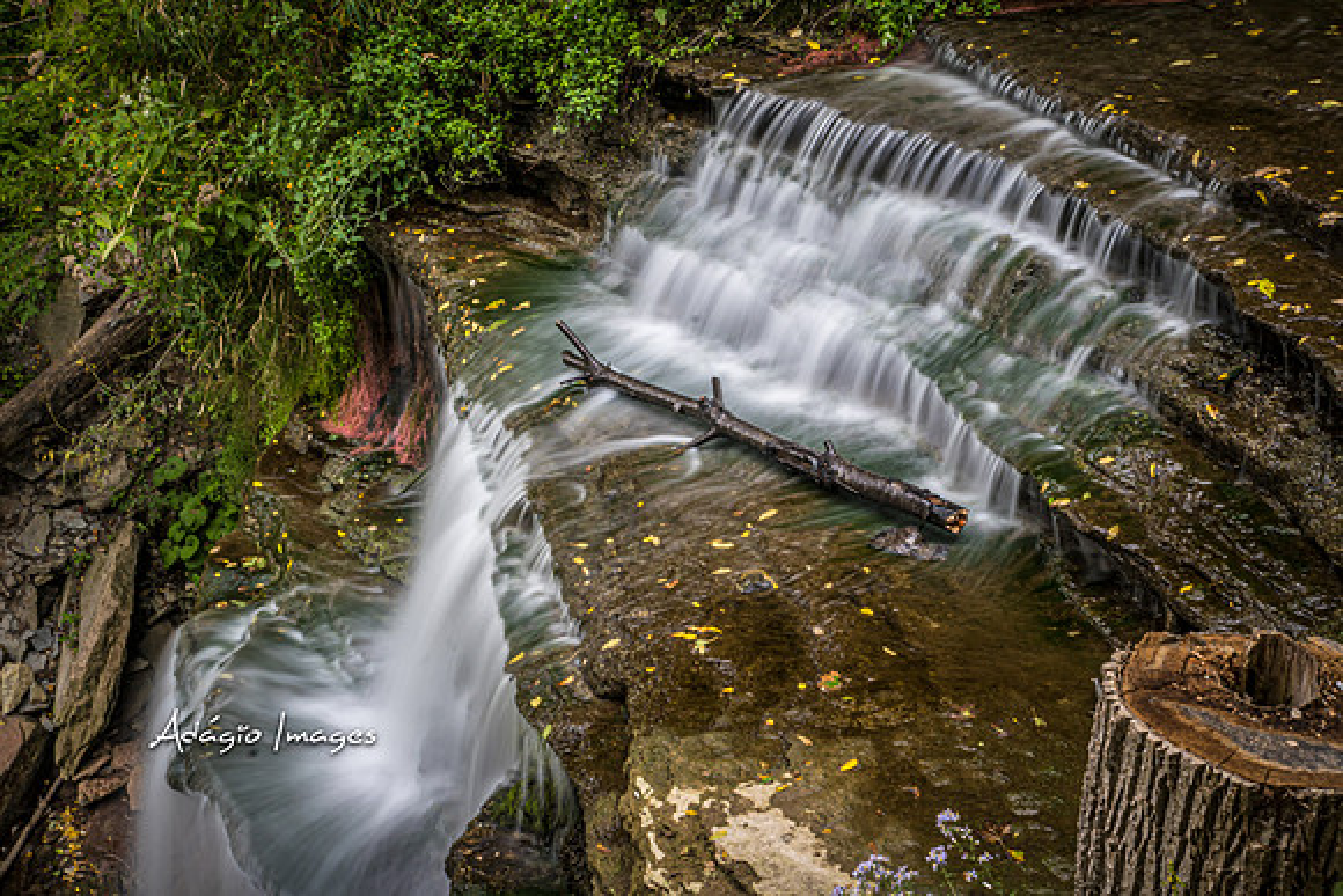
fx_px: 1847
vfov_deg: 27.3
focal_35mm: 50
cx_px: 672
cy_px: 448
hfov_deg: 40.0
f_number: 29
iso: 100
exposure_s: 2.5
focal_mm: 33
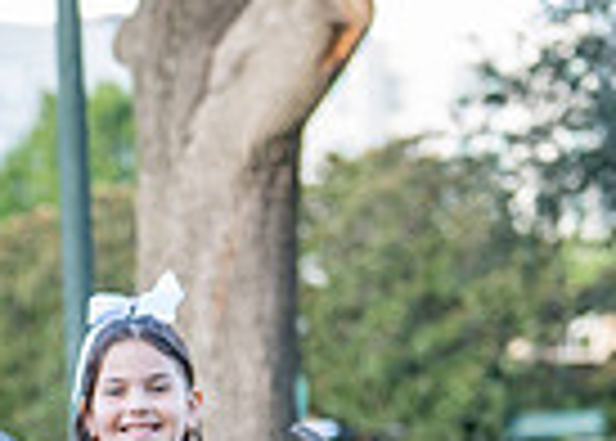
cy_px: 801
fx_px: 4516
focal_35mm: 258
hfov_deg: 7.7
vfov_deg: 5.5
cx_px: -142
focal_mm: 50
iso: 250
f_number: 2
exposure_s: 1/400
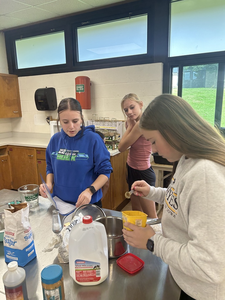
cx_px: 112
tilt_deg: -11.4
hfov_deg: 53.1
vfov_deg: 67.3
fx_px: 225
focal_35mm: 26
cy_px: 150
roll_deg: +0.8
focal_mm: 5.7
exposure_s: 1/120
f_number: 1.5
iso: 125
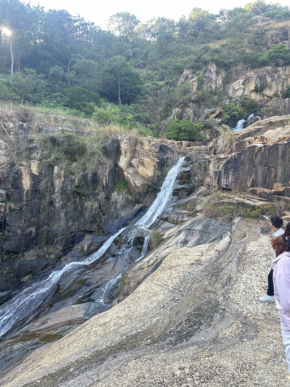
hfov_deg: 56.8
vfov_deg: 71.6
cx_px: 145
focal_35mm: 24
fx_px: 268
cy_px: 194
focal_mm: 6.86
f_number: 1.78
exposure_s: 1/167
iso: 80
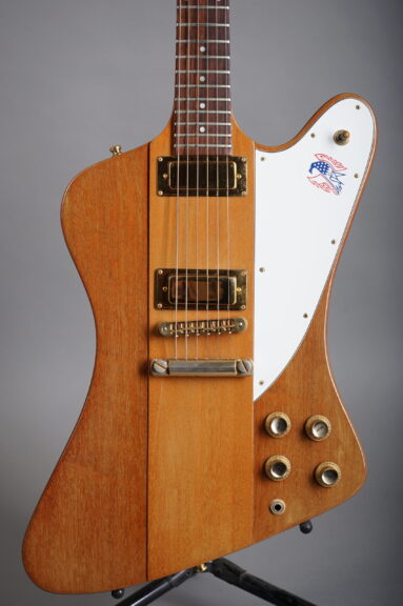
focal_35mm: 70
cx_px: 202
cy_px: 303
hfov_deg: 19.4
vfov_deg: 28.9
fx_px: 1177
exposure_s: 1/160
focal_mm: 70
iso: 160
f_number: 8
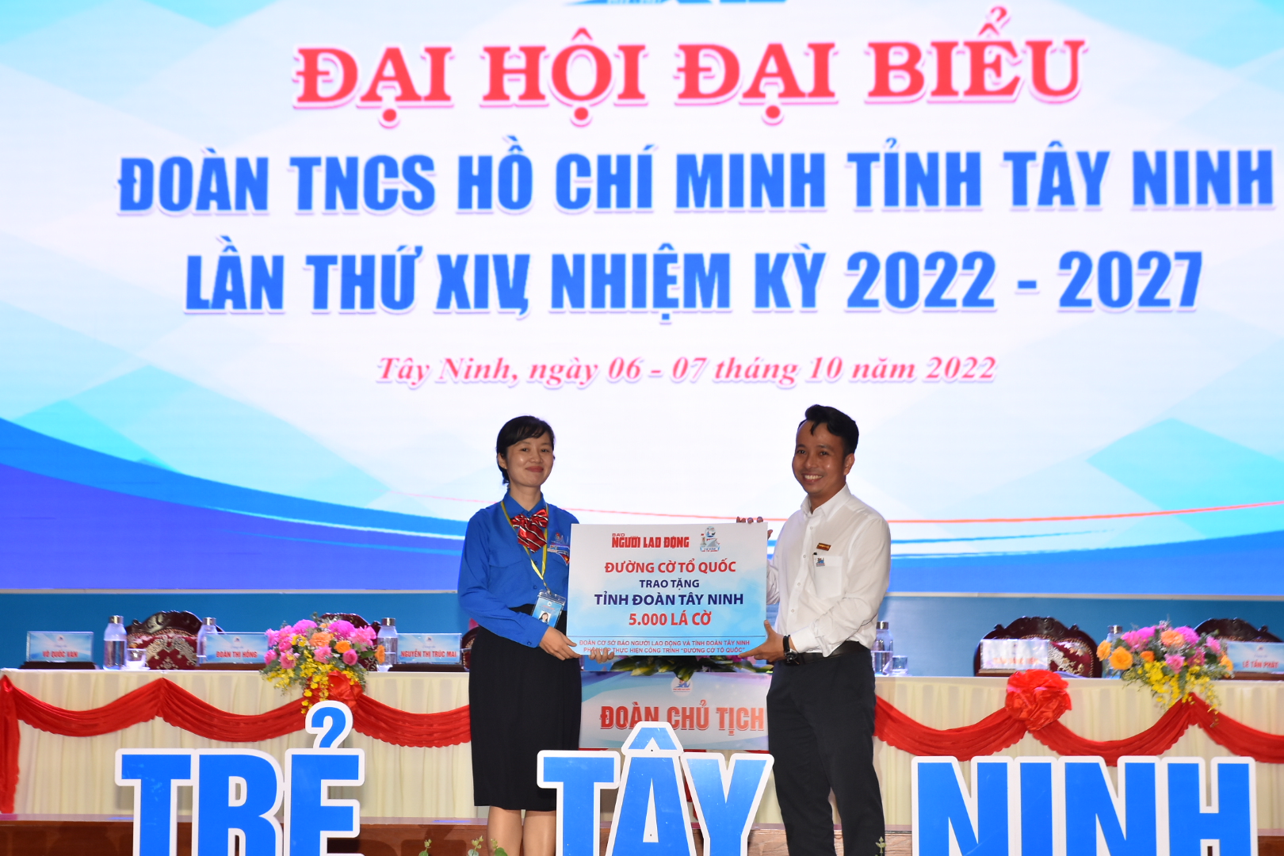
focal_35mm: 75
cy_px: 428
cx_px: 642
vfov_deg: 18.2
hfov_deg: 27.0
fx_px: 2675
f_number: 5
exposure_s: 1/125
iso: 800
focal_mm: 50
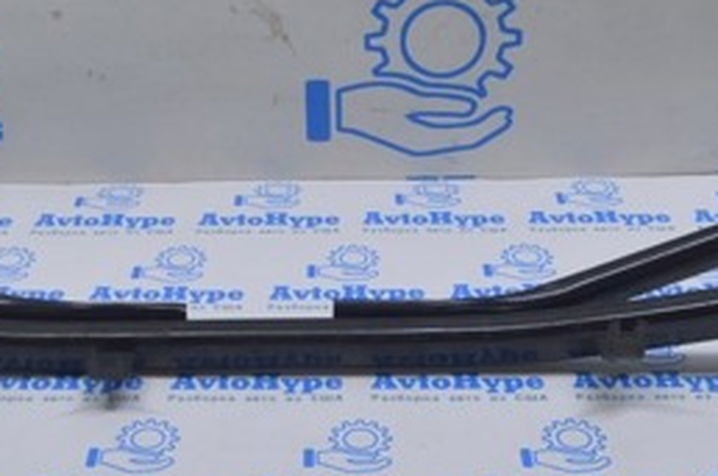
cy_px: 74
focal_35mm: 67
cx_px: 270
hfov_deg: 30.0
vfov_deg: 19.9
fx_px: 1334
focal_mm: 18
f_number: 5.6
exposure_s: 1/30
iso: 400
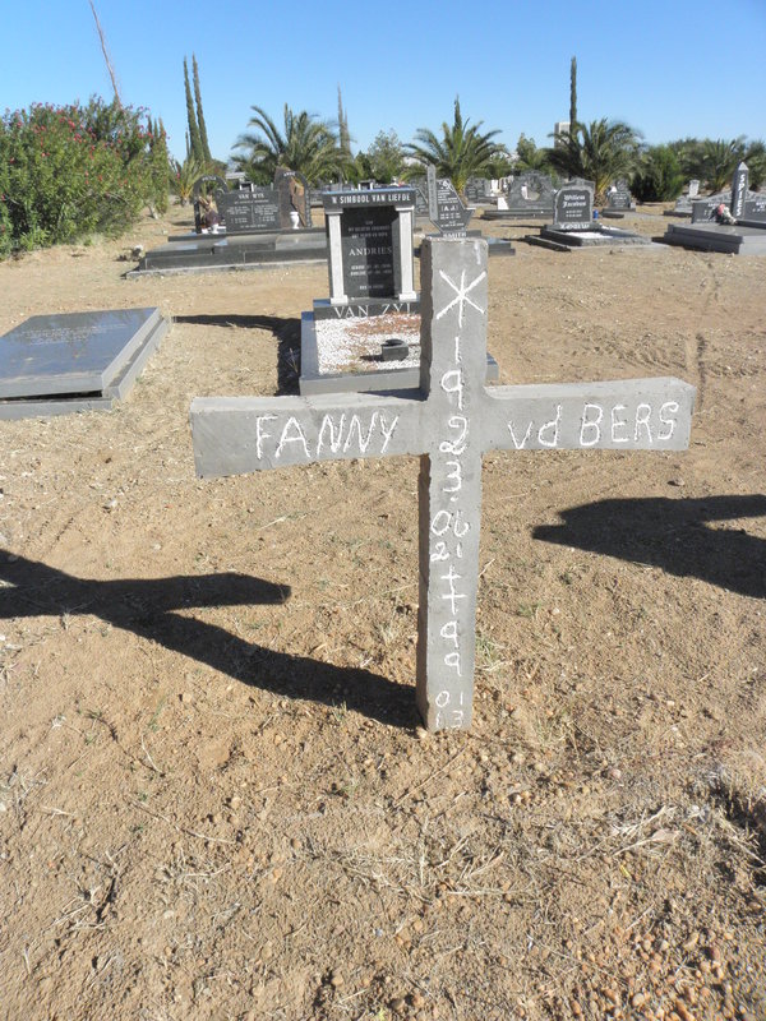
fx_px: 767
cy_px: 510
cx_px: 383
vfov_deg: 67.3
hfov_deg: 53.1
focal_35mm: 26
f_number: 6.3
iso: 200
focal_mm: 4.6
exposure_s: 1/800
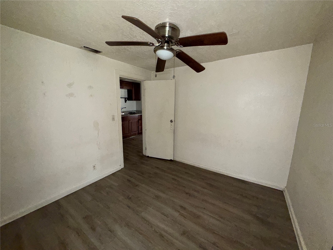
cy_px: 125
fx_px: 135
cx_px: 166
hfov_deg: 102.1
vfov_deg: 85.7
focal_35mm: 14
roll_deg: -0.7
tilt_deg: -9.2
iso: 320
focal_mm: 2.22
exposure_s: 1/40
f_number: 2.2
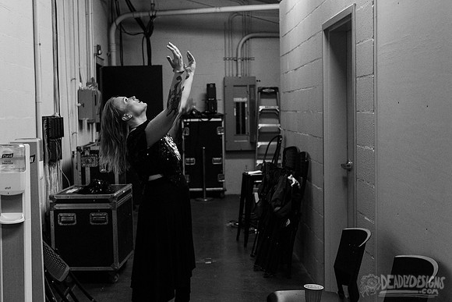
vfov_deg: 24.9
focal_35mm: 54
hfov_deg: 36.7
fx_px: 682
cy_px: 151
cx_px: 226
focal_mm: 48
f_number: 3.5
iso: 2500
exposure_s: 1/500
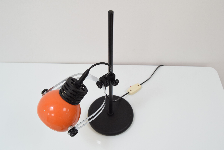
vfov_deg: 36.9
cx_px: 112
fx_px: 224
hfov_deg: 53.1
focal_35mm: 36
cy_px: 75
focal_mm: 24
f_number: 6.3
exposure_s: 1/160
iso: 1600
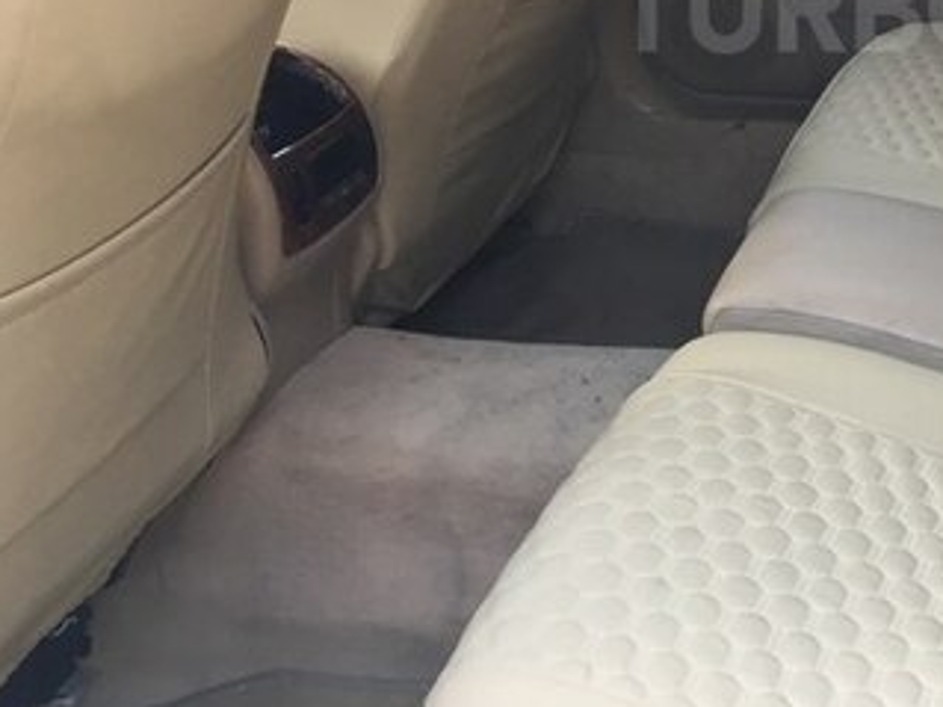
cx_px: 916
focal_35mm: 60
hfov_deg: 30.2
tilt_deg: -18.4
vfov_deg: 23.4
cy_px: 7
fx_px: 1634
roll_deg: +2.9
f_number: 2.2
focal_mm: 4.15
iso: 32
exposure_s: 1/33
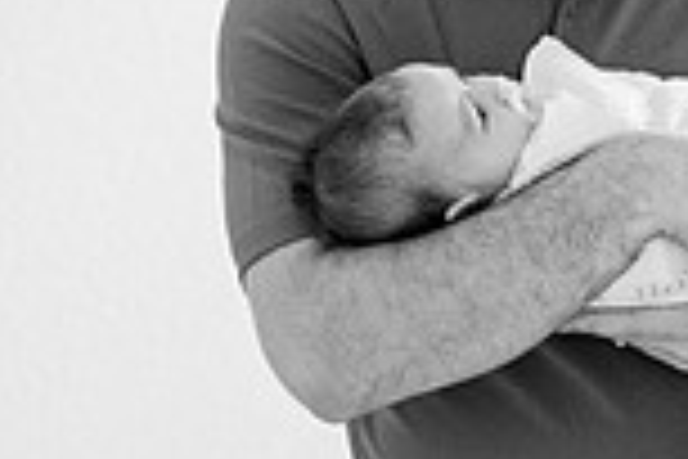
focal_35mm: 143
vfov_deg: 9.6
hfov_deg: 14.2
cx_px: 666
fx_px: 2733
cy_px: 129
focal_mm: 35
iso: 800
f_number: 1.8
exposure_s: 1/125
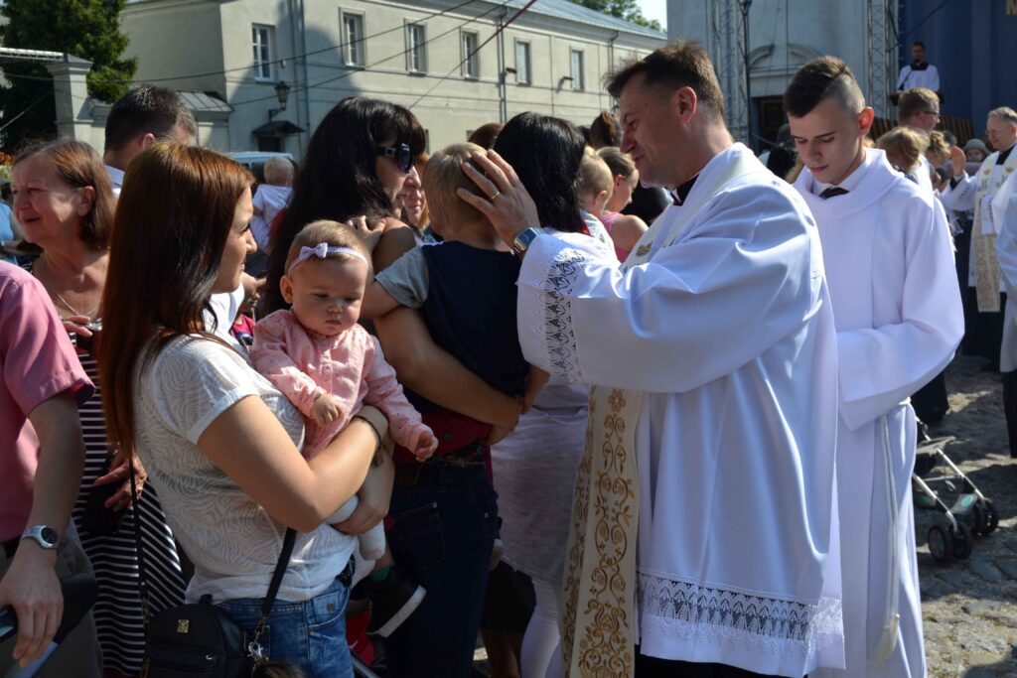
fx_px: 1271
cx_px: 508
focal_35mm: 45
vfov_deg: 29.9
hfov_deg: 43.6
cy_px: 339
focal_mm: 30
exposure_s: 1/250
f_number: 8
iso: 100
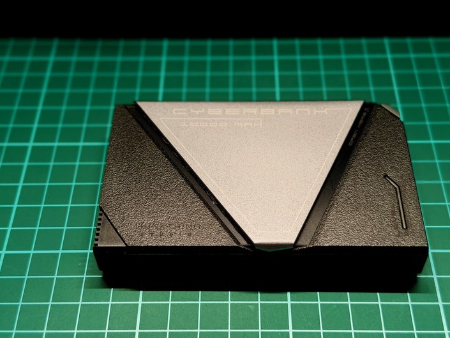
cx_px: 228
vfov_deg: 29.7
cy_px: 167
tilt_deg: -51.4
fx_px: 637
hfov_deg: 38.9
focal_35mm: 49
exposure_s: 1/60
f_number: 1.78
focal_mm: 6.76
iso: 100
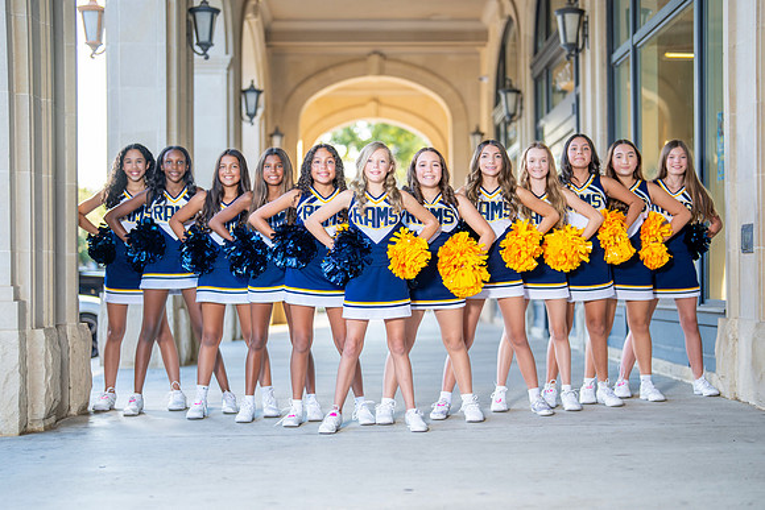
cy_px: 255
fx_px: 1063
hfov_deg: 39.6
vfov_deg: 27.0
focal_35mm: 50
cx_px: 382
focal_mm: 50
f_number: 1.4
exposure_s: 1/400
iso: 125
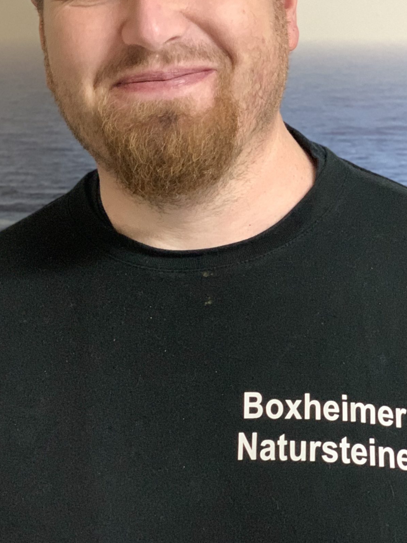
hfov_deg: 17.6
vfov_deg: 23.0
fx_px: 1317
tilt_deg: -3.2
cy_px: 123
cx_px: 174
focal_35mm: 84
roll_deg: -1.0
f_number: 2.4
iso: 320
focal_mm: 6
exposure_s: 1/33
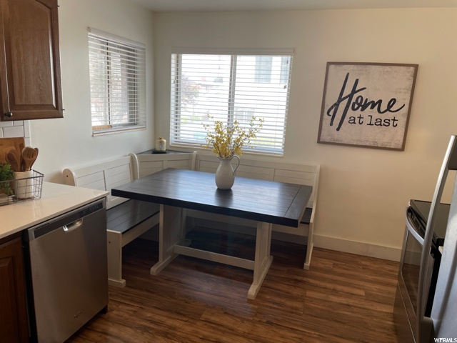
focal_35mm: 26
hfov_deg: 67.3
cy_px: 172
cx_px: 228
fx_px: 343
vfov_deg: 53.1
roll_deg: -2.7
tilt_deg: -11.1
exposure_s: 1/120
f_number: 1.6
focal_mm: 4.2
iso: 32
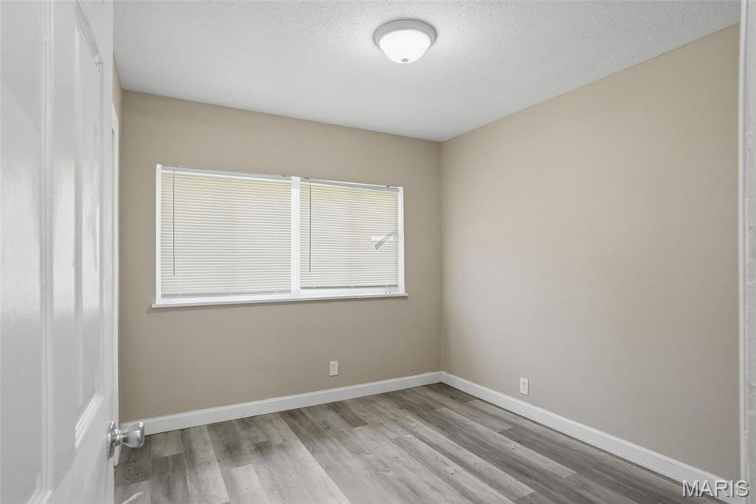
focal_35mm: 18
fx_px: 378
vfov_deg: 67.3
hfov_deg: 90.0
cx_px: 378
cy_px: 252
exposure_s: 1/13
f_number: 8
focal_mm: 18
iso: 320
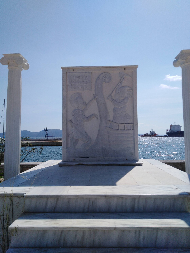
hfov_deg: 54.9
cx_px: 95
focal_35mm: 25
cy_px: 126
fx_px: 183
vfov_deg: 69.4
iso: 101
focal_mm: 3.37
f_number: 2.2
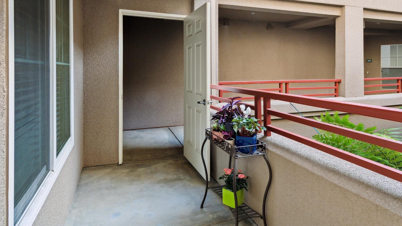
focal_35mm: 23
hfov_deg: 78.7
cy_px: 73
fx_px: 245
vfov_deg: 48.5
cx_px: 203
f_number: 11
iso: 320
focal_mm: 18
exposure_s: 1/20
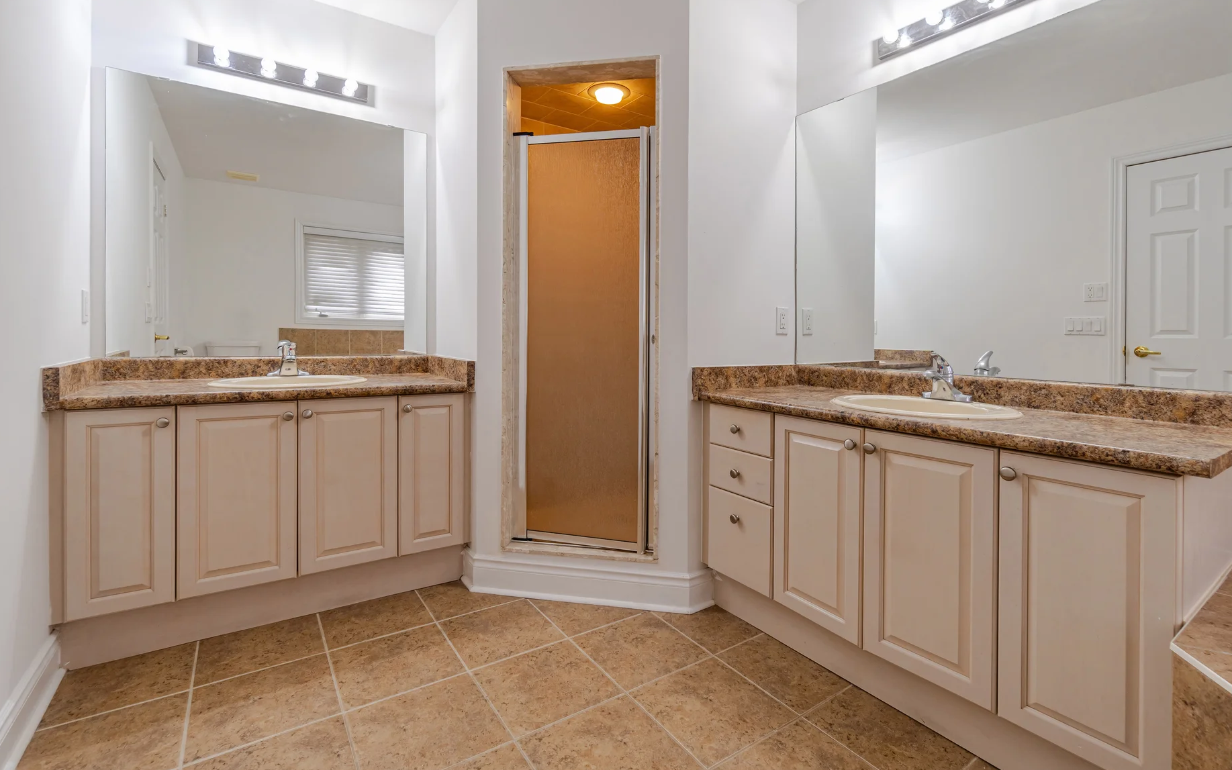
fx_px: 537
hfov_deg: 97.8
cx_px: 632
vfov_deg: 71.1
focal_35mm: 16
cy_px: 350
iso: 80
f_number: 7.1
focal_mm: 10
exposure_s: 1/8
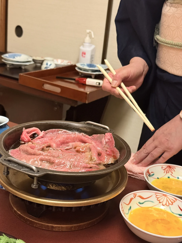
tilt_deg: -17.9
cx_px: 91
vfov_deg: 39.7
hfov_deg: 30.3
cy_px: 122
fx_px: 336
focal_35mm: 48
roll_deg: -6.8
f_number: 1.78
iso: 200
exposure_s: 1/50
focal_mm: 6.76
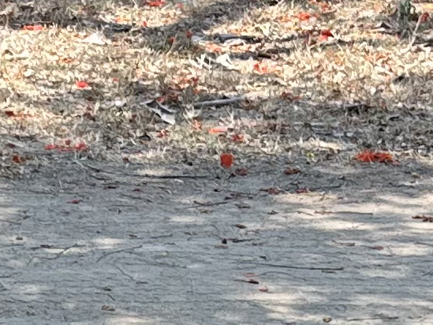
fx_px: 2390
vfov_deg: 7.7
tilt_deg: -17.0
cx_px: -293
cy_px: 380
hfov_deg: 9.9
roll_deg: -0.9
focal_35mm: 191
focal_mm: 5.7
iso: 50
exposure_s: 1/827
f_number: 1.5
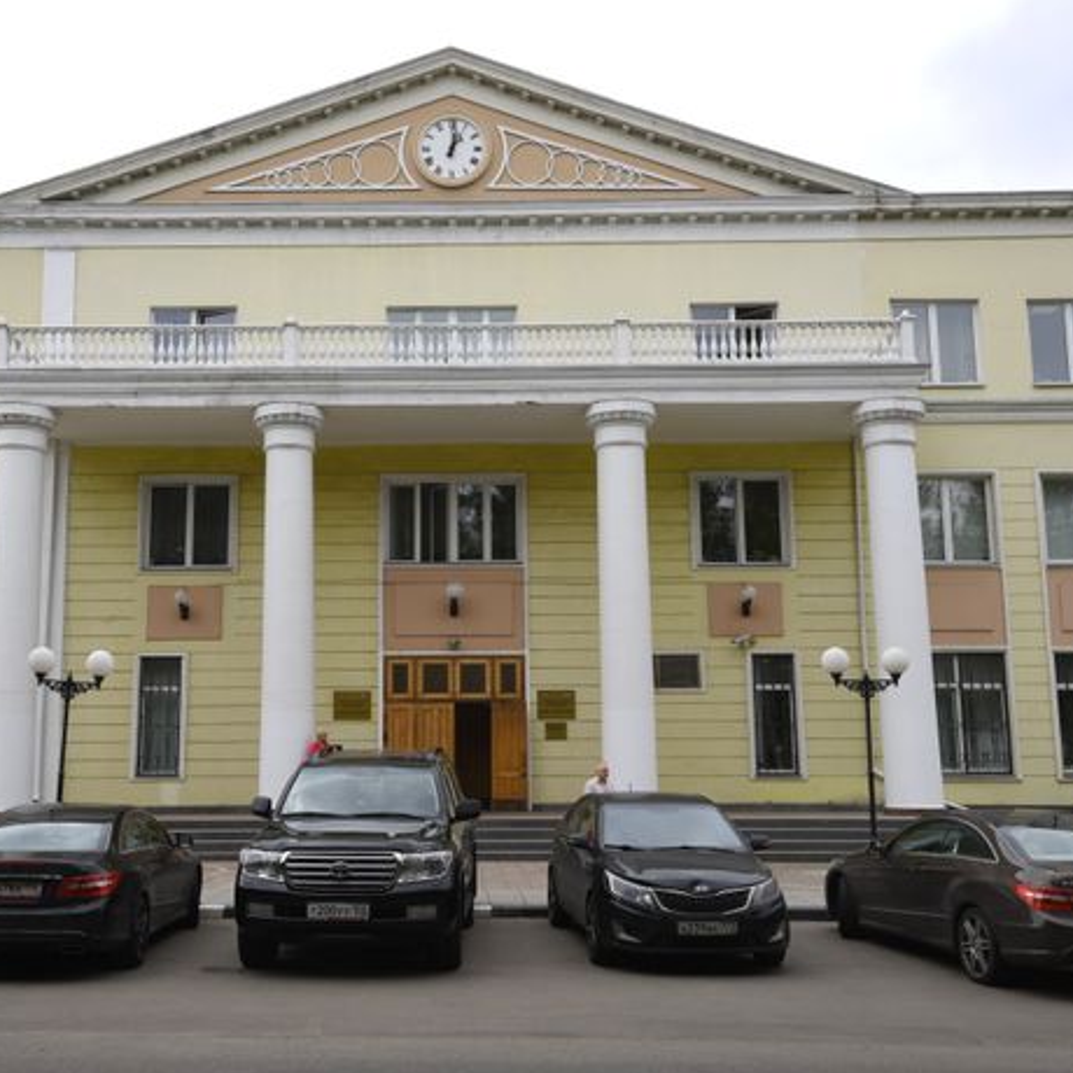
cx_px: 429
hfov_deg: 41.7
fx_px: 1403
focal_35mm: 40
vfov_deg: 41.9
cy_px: 534
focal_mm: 31
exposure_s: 1/80
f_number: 8
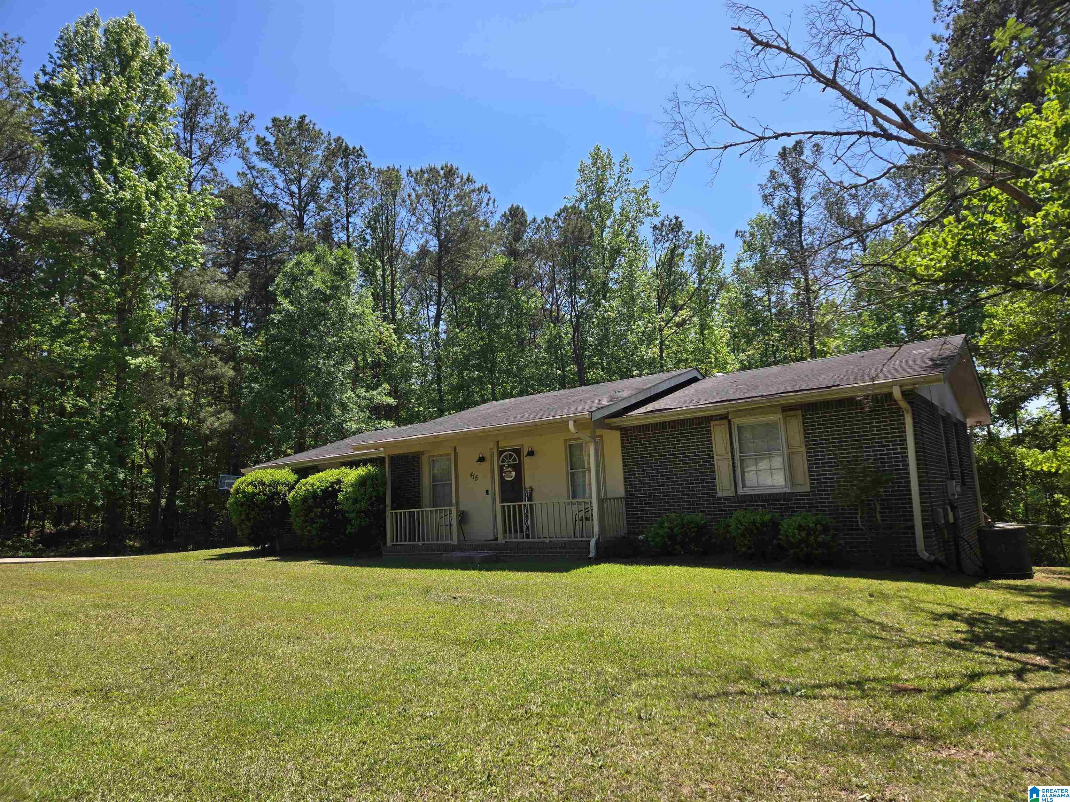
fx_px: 711
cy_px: 401
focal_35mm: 23
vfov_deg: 58.9
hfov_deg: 73.9
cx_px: 535
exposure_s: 1/1325
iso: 25
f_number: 1.8
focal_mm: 5.4
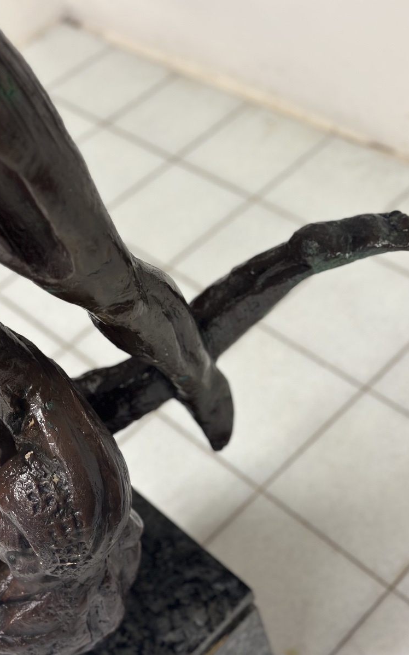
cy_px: 328
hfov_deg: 25.3
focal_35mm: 51
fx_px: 910
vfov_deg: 39.6
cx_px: 230
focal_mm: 6.86
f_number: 1.78
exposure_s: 1/50
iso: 125
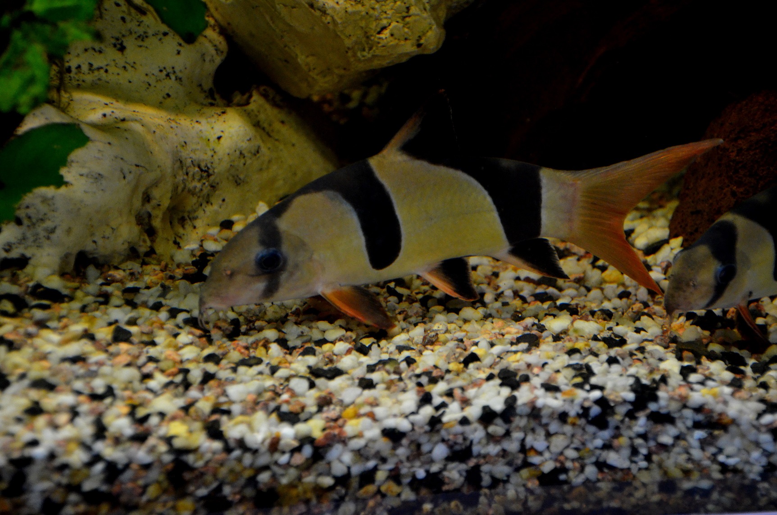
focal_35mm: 195
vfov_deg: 7.0
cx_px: 388
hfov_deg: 10.6
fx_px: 4201
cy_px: 258
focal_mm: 130
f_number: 6
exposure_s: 1/125
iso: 2800
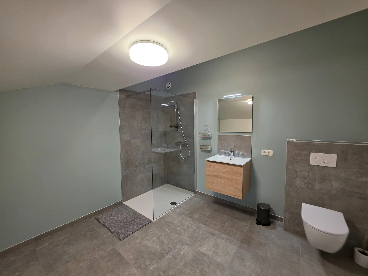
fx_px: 138
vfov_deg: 89.9
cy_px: 138
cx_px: 184
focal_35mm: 13
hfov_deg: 106.2
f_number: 1.9
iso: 160
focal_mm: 2.2
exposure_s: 1/100
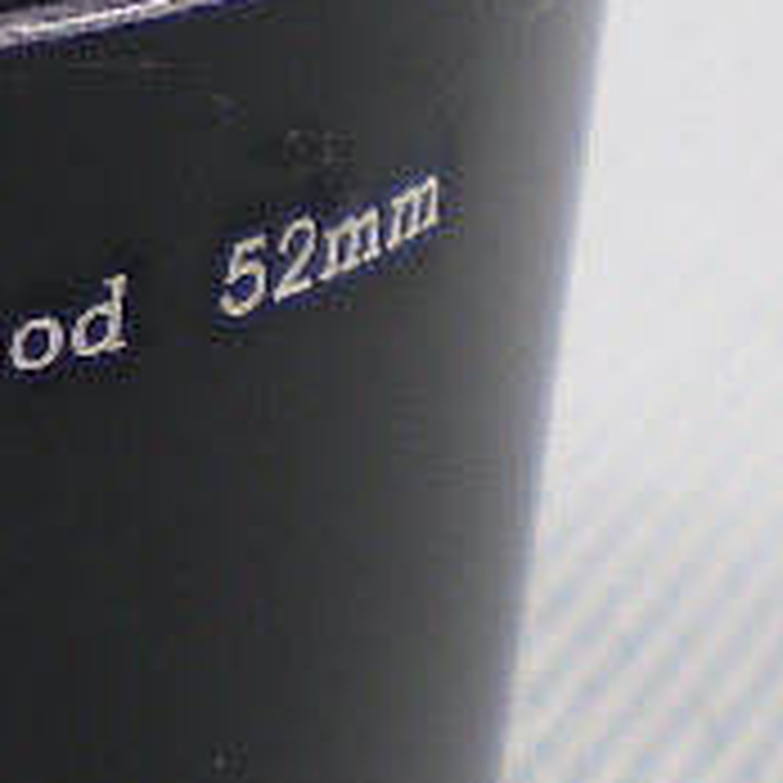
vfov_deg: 8.8
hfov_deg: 8.5
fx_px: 5067
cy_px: 274
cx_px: -688
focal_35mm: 198
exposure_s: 1/30
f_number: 3.1
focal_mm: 6.3
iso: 64
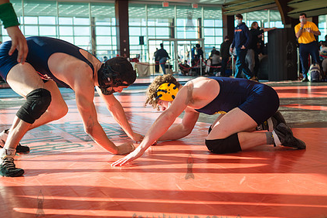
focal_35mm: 48
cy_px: 91
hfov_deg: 41.0
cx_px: 189
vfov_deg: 28.0
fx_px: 436
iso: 400
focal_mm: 35
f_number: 3.5
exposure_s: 1/400
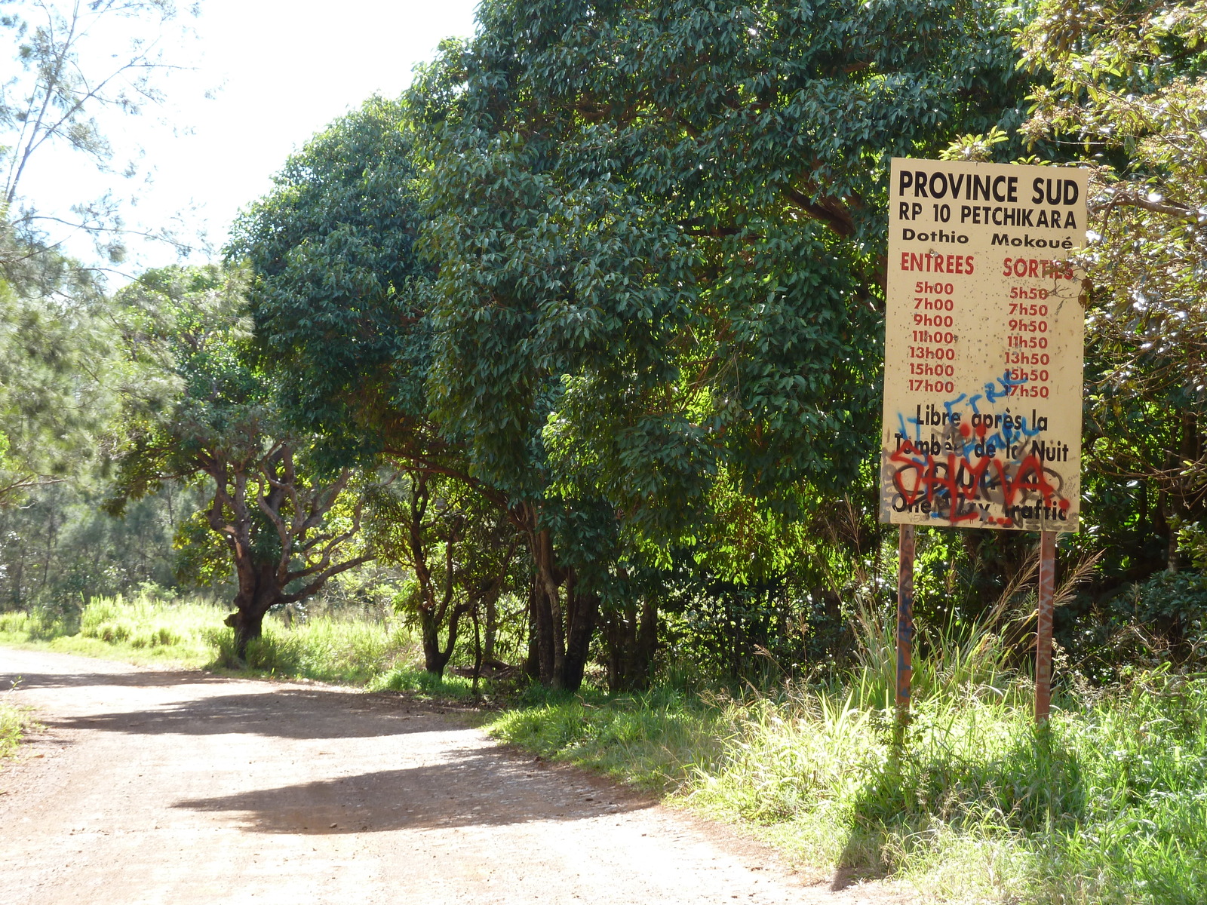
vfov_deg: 18.9
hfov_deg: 25.0
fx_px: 2720
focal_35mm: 78
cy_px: 452
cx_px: 604
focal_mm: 12.8
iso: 80
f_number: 4.2
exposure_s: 1/60
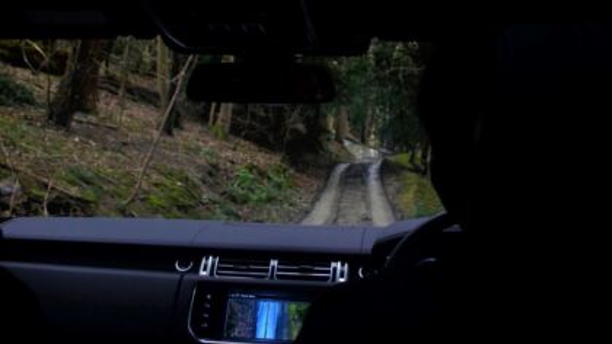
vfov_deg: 27.7
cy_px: 145
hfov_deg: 47.3
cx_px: 326
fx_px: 698
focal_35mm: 43
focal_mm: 18
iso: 200
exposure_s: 1/80
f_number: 3.5
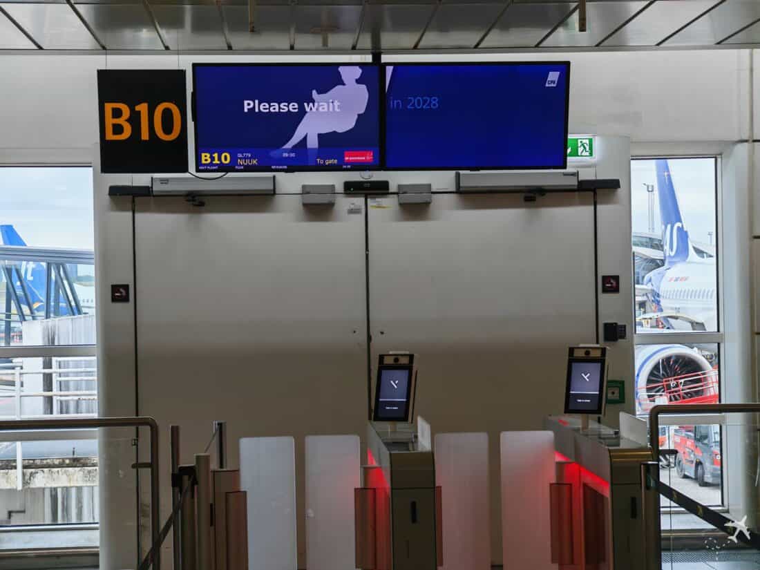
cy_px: 285
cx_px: 380
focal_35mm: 70
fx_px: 1537
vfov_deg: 21.0
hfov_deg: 27.8
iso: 400
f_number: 2.5
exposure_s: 1/280
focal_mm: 13.3
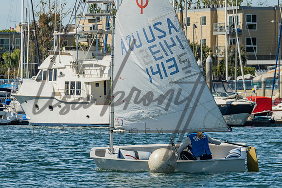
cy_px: 98
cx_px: 129
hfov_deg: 6.4
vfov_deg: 4.2
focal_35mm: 324
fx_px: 2536
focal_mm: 180
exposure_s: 1/640
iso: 250
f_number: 10
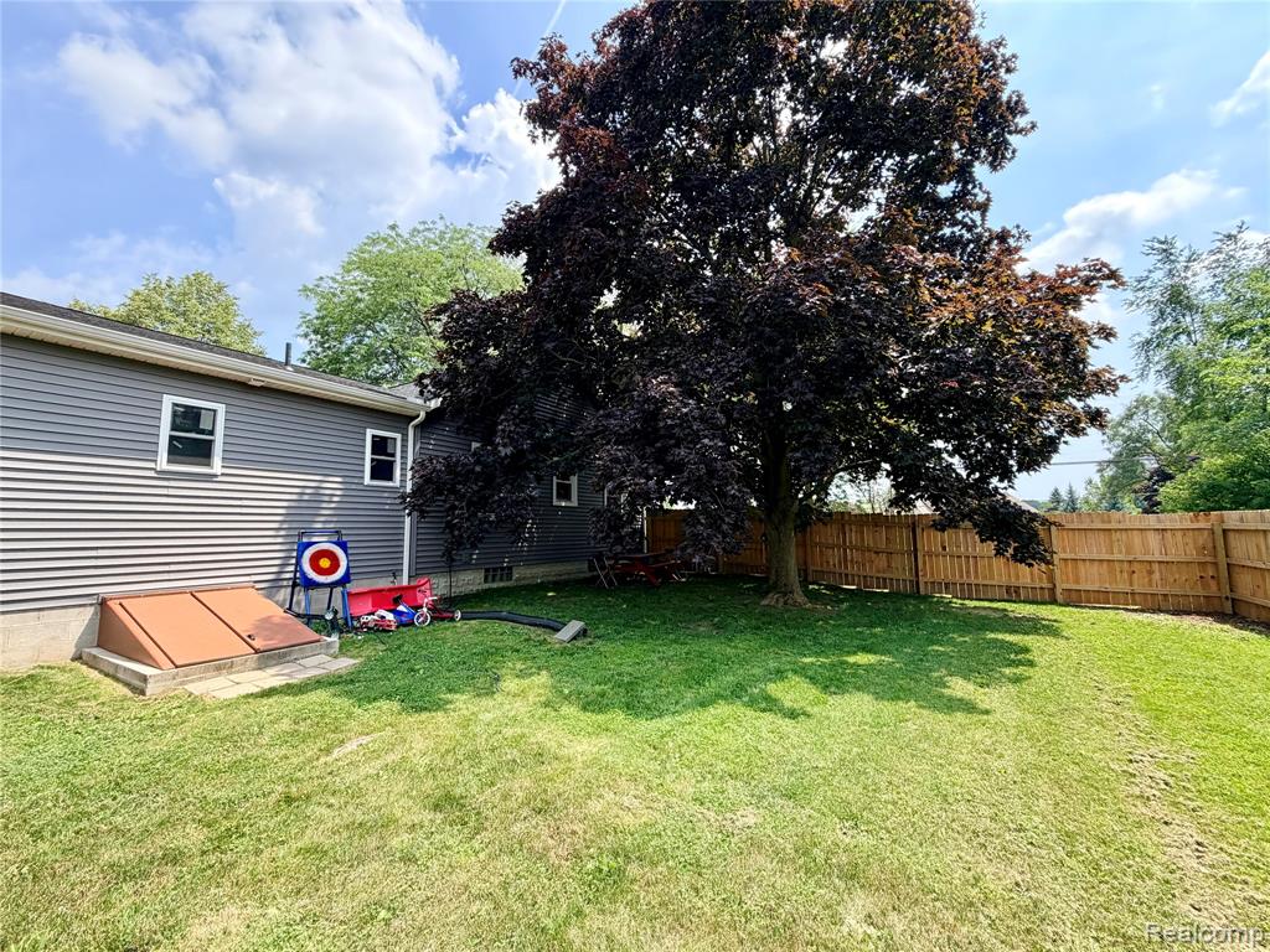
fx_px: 514
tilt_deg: +5.8
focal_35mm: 14
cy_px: 476
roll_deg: +0.7
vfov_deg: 85.7
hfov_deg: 102.1
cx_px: 635
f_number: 2.2
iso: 40
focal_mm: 2.22
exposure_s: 1/658
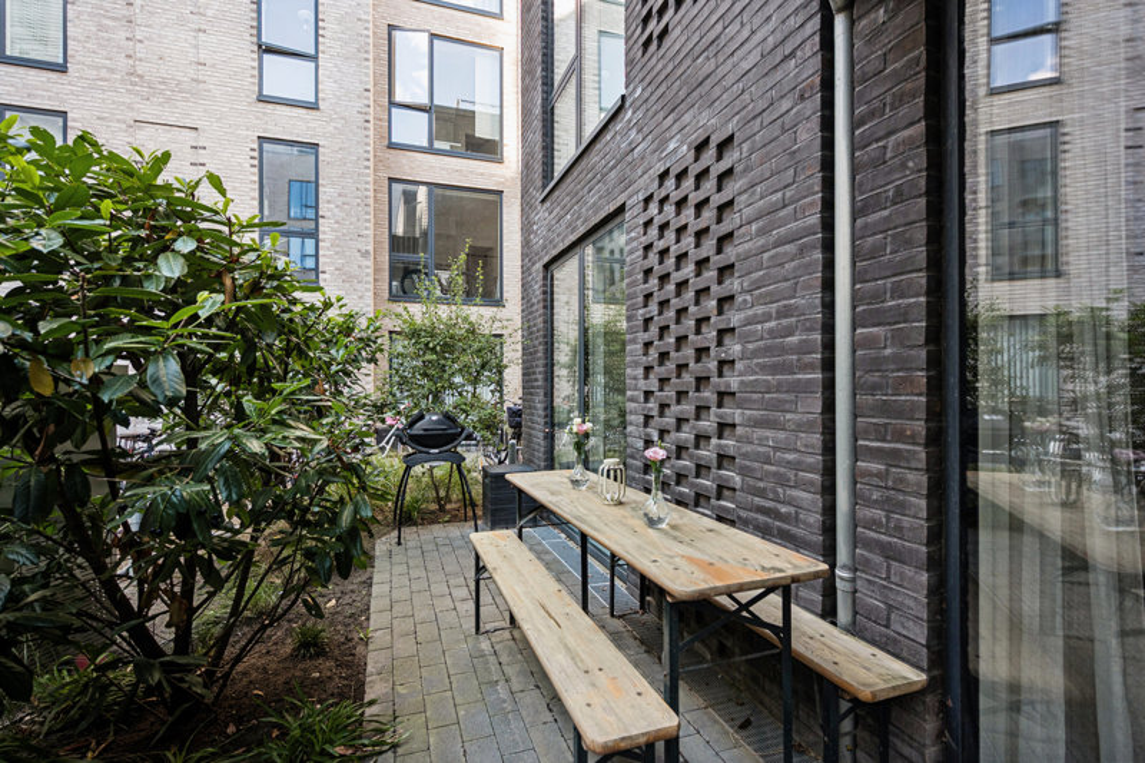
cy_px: 382
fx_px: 525
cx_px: 572
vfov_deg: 72.0
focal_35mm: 16
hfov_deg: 95.0
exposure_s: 1/400
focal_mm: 16.5
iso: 1000
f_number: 4
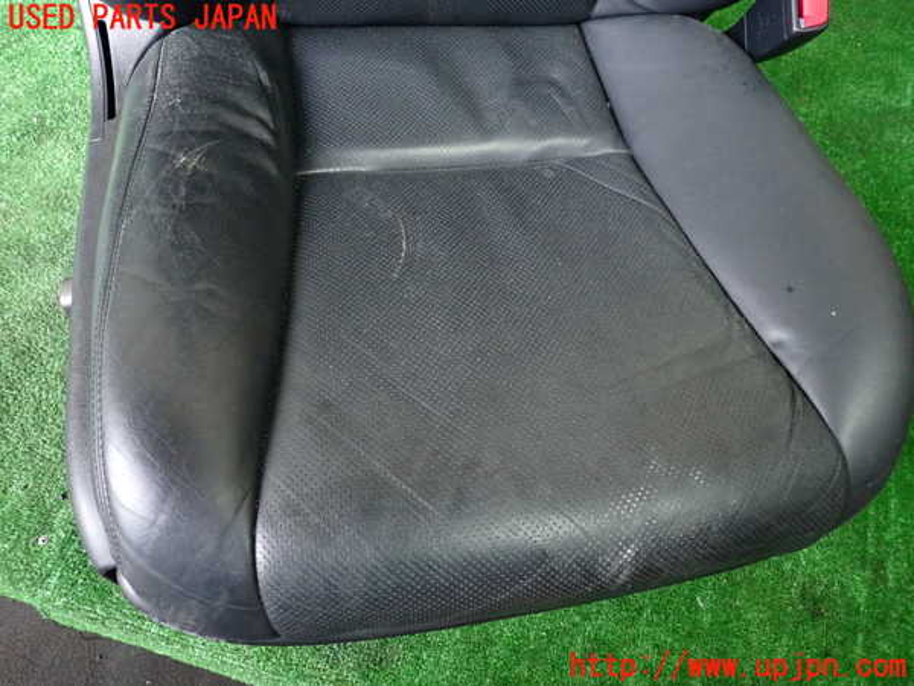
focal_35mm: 25
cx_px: 457
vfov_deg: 54.9
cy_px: 343
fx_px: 660
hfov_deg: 69.4
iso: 1000
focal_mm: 4.5
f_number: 2
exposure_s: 1/50
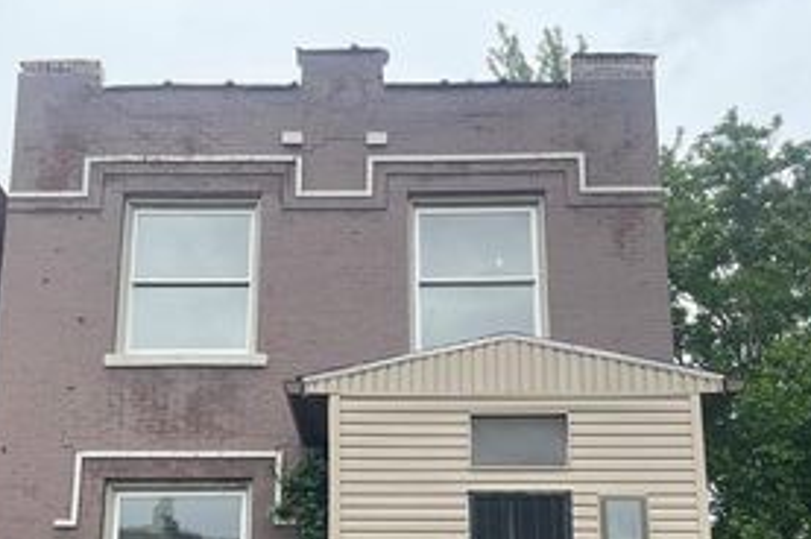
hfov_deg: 41.9
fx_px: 1058
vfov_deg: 27.7
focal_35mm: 47
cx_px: 369
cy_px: 464
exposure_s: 1/553
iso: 32
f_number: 1.6
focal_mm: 5.1
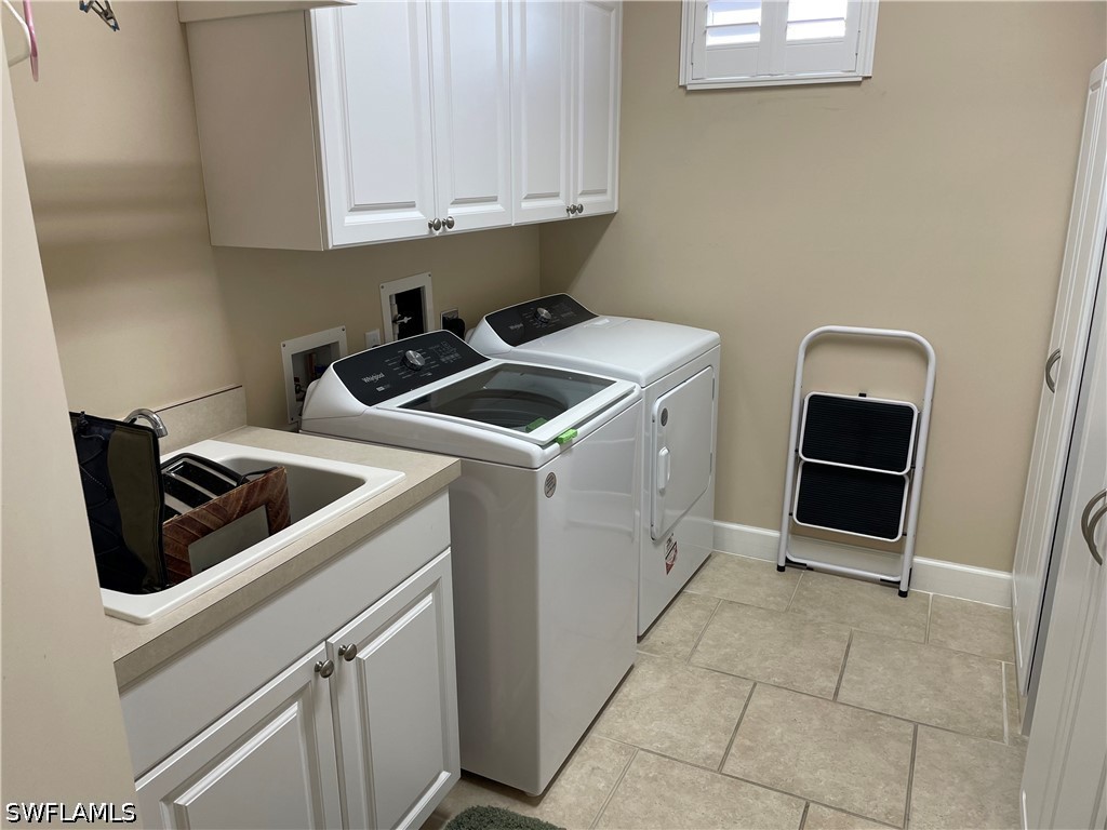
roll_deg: +0.4
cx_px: 554
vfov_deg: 53.1
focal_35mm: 26
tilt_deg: -16.0
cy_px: 415
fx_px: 831
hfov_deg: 67.3
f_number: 1.6
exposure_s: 1/60
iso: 64
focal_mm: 4.2
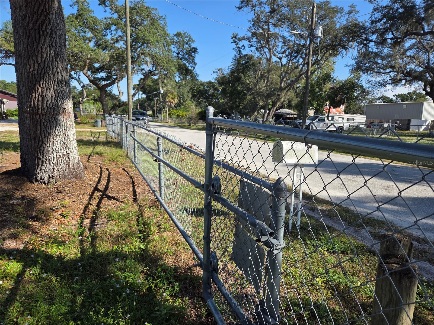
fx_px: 288
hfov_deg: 73.9
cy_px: 162
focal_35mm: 23
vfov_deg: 58.9
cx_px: 217
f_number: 1.8
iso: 80
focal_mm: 5.4
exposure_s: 1/2913
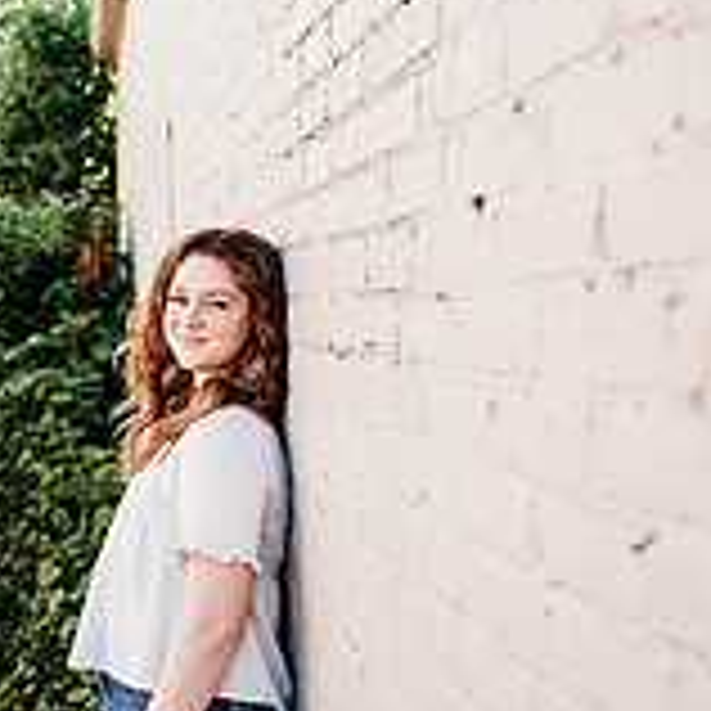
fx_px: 1348
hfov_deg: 29.5
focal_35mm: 58
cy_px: 477
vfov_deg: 29.3
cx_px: 284
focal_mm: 24
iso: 100
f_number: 2
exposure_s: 1/400
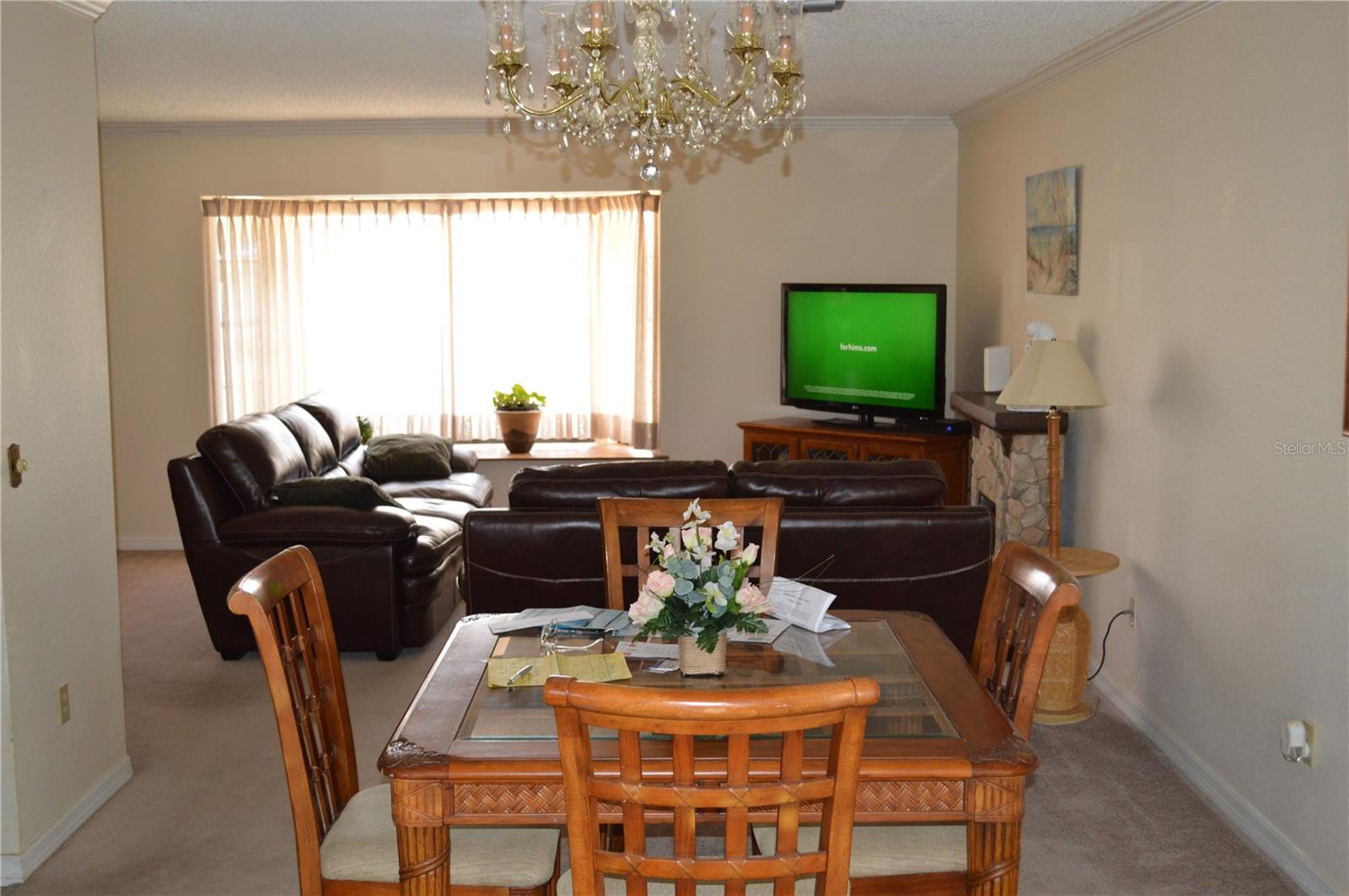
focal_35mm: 39
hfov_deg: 49.6
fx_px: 1460
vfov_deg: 34.1
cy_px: 448
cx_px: 674
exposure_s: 1/60
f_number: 4.2
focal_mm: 26
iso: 800
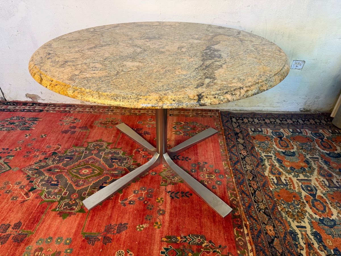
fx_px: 236
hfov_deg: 71.6
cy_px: 128
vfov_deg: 56.8
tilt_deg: -34.0
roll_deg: -0.9
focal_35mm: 24
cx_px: 170
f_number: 1.78
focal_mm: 6.76
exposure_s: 1/100
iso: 160
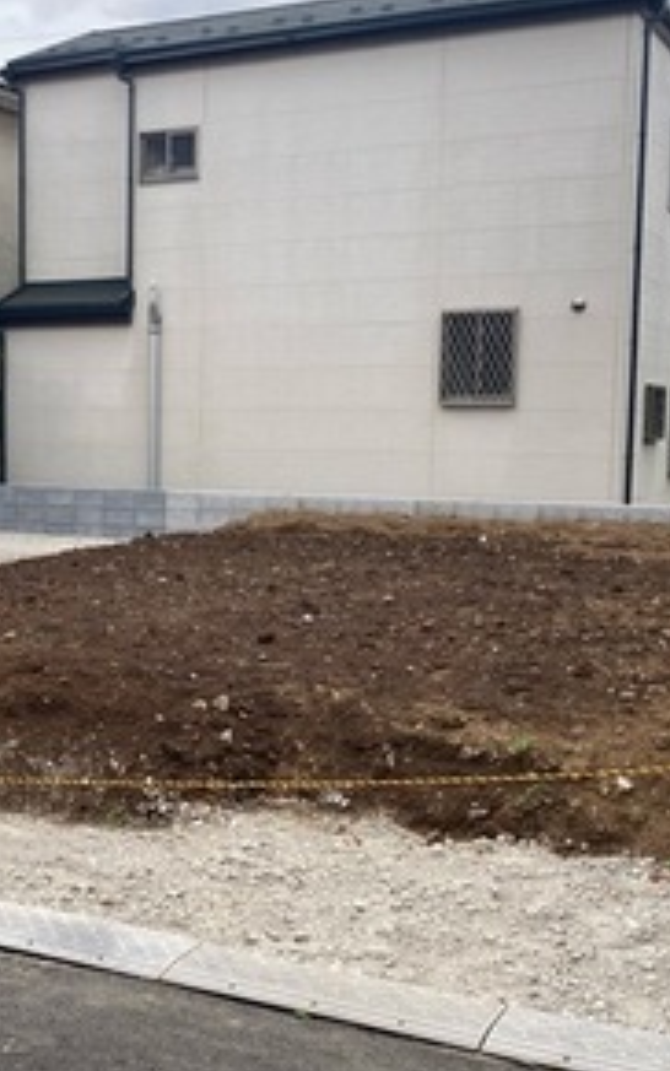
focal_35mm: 49
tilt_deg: -5.6
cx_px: 133
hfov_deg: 25.9
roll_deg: -0.9
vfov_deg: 41.0
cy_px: 570
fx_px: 1431
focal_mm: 3.99
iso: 20
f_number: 1.8
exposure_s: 1/1312
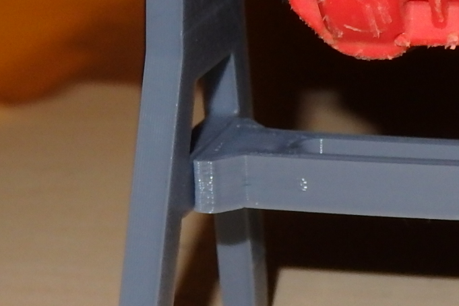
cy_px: 84
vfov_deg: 7.8
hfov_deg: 11.5
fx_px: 2244
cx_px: 470
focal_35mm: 176
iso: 400
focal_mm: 10.8
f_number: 4.2
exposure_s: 1/40
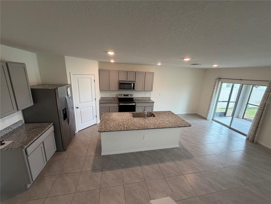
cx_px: 136
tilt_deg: -15.1
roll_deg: -2.0
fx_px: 110
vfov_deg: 85.7
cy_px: 102
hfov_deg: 102.1
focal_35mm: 14
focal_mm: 2.22
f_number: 2.2
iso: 320
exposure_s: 1/120
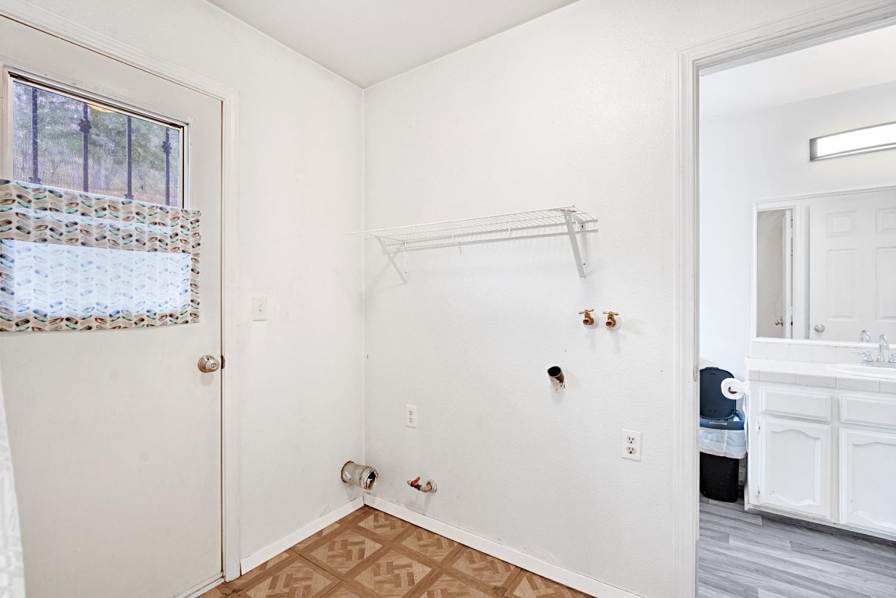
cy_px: 299
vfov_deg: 73.7
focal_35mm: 16
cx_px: 448
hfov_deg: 96.7
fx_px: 398
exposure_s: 1/4
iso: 640
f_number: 7.1
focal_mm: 16
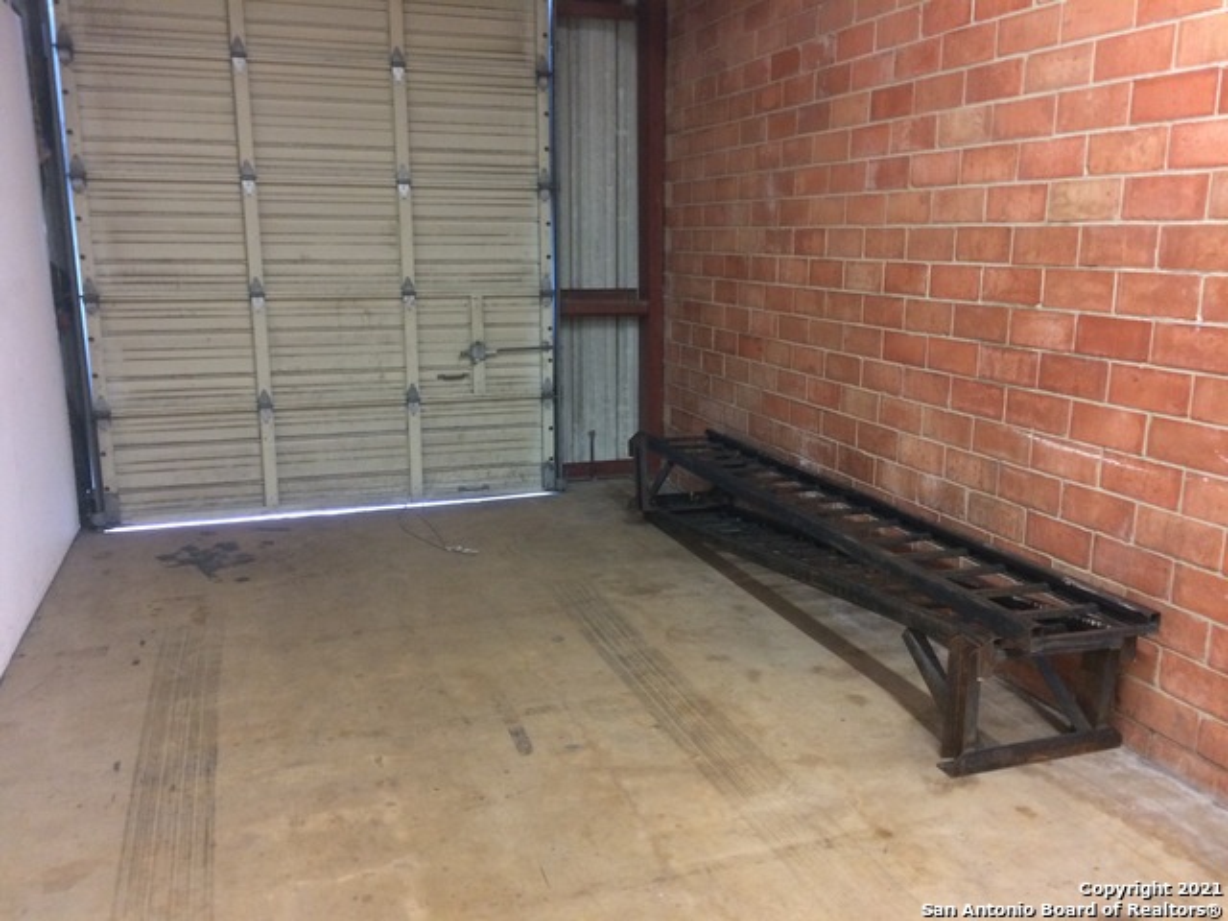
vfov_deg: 48.2
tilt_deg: -13.3
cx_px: 614
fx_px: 1029
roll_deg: +0.7
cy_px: 460
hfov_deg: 61.7
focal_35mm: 29
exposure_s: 1/24
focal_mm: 4.15
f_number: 2.2
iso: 320
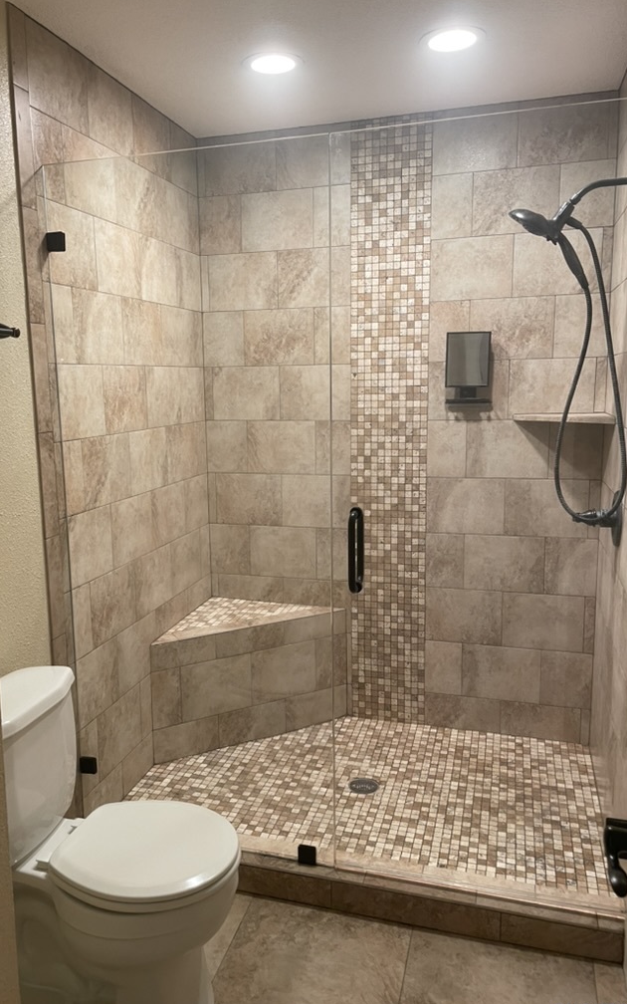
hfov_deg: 44.5
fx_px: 766
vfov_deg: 66.5
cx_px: 279
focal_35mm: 28
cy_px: 507
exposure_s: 1/60
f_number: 1.6
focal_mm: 4.2
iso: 100
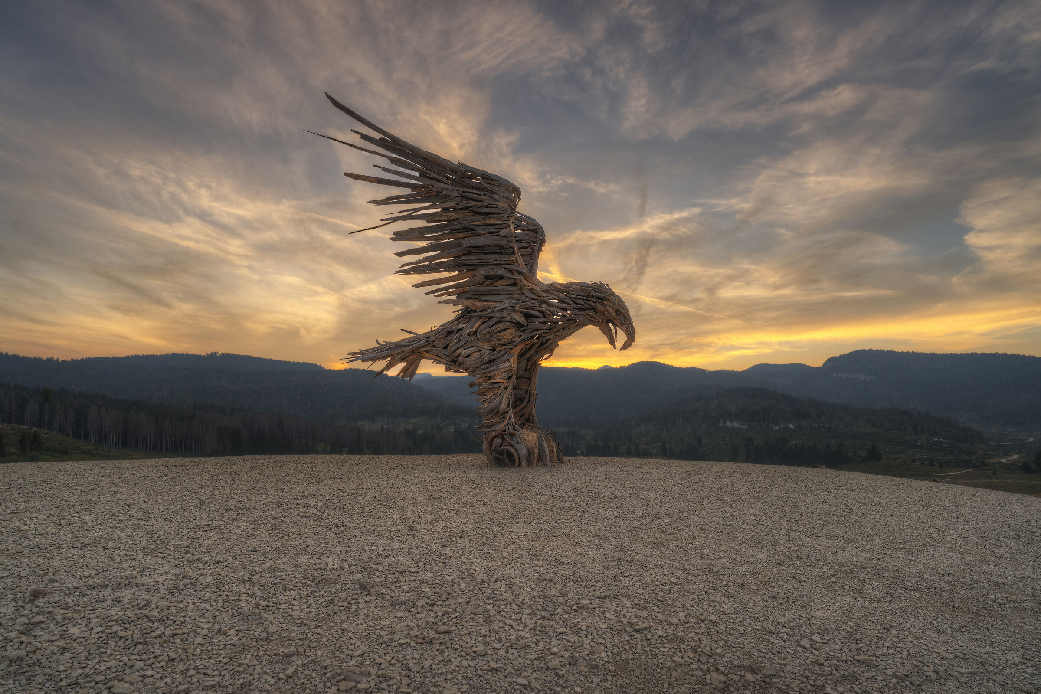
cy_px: 347
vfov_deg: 67.4
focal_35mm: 18
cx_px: 520
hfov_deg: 90.0
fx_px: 520
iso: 100
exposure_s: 1/30
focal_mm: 18
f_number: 9
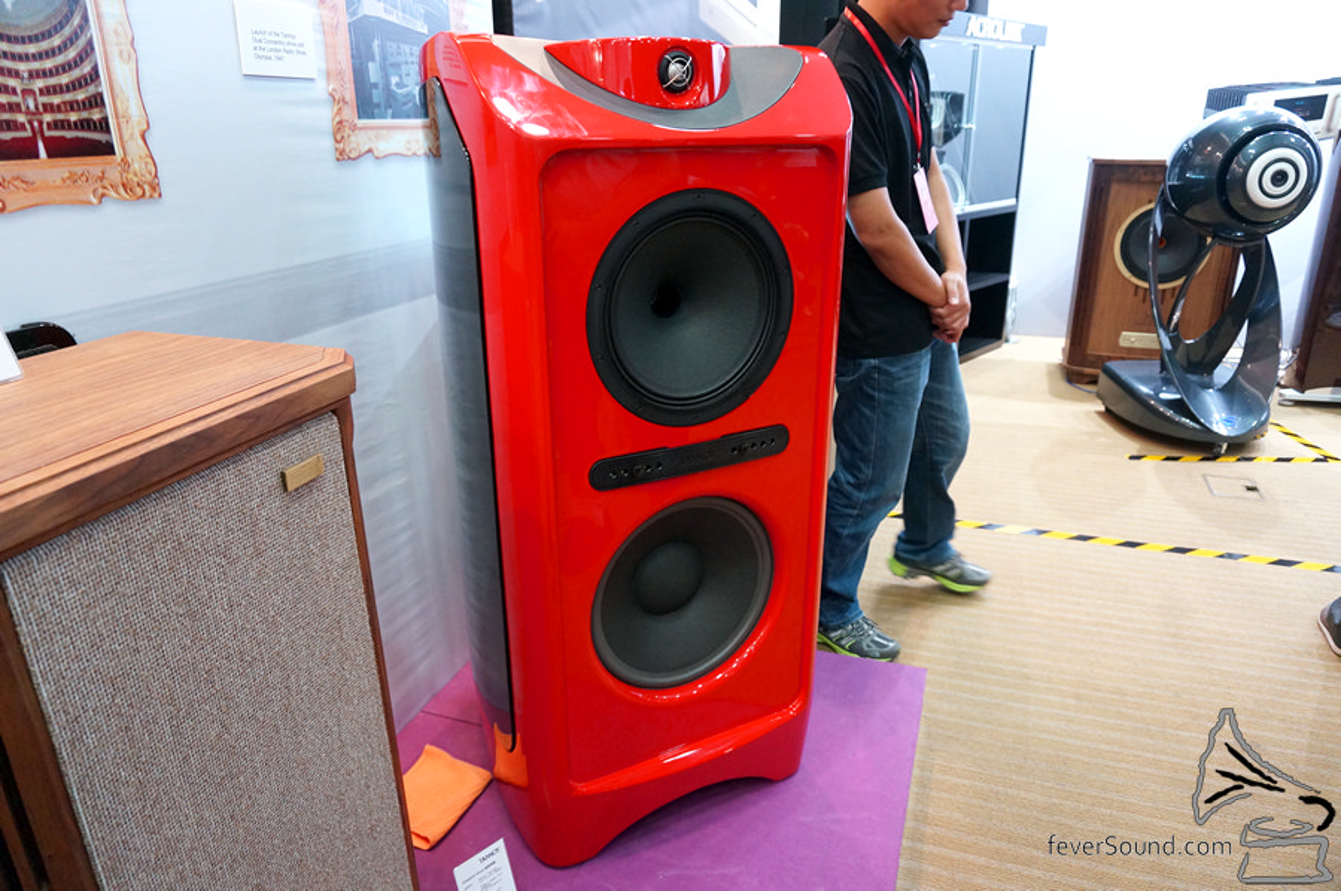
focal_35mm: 24
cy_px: 446
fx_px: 893
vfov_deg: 53.0
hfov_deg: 73.8
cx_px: 670
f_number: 3.5
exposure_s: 1/50
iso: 1600
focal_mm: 16
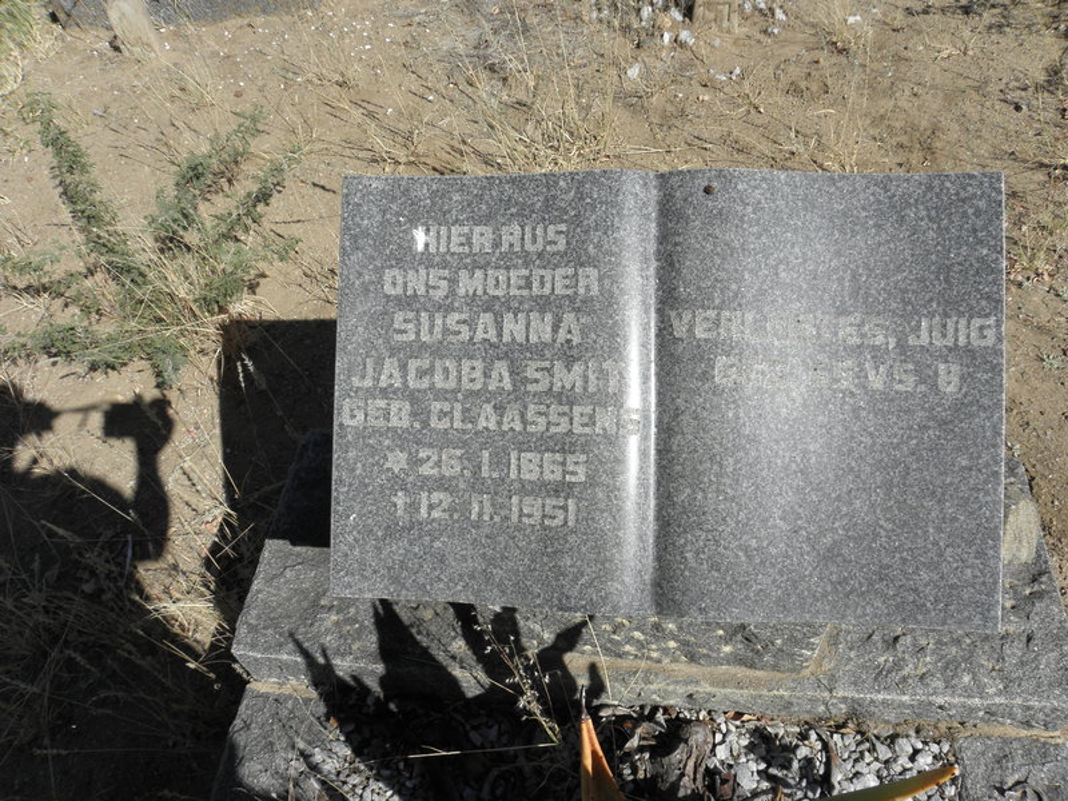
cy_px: 400
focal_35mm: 26
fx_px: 802
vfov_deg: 53.1
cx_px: 534
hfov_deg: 67.3
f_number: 5.6
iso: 64
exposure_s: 1/320
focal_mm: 4.6
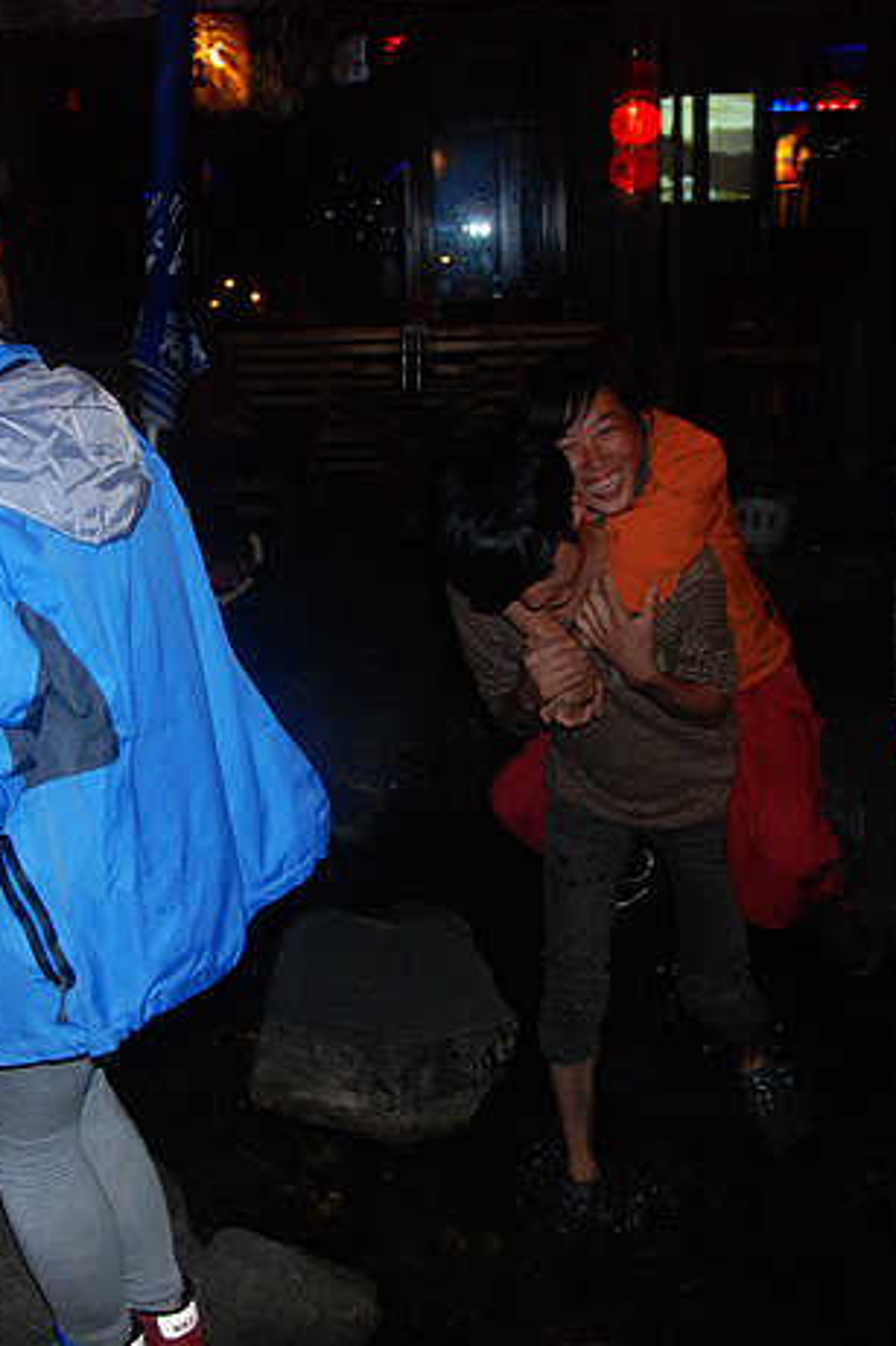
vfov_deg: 49.8
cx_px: 254
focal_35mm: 39
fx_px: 1448
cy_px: 677
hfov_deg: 33.9
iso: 640
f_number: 4.5
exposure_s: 1/60
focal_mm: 17
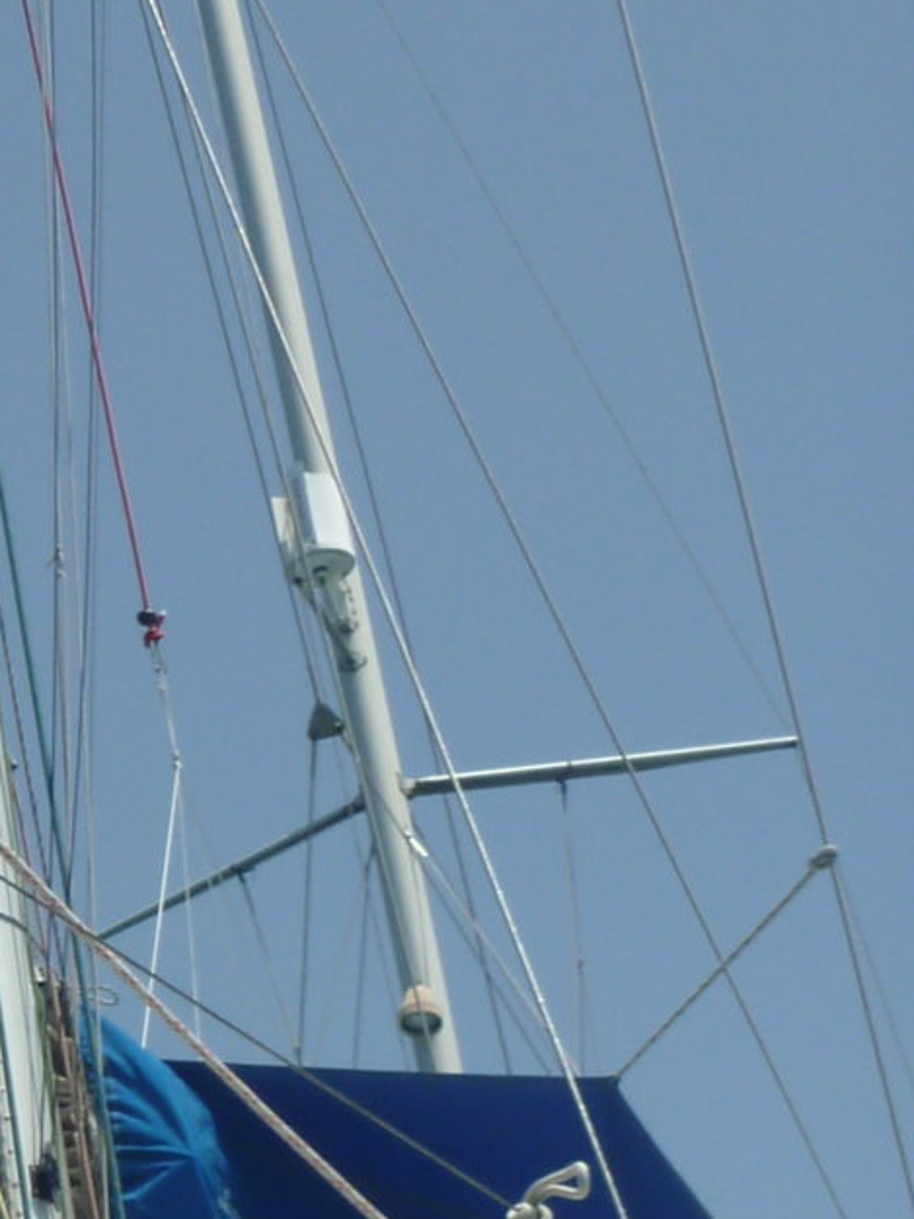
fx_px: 3942
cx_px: -782
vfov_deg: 17.2
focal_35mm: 112
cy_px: 1227
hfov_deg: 12.1
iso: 80
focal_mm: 4.9
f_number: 10
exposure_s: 1/160
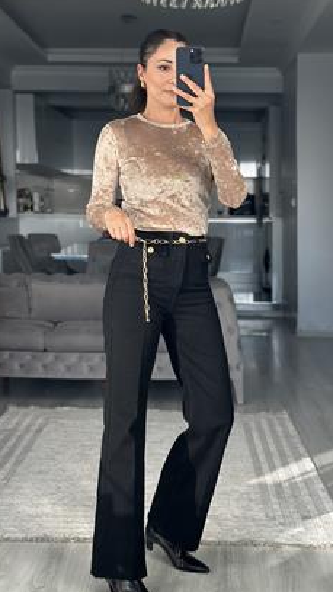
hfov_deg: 18.5
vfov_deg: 32.4
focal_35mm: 65
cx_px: 145
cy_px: 292
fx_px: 1020
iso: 80
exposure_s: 1/192
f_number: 1.78
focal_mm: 6.86
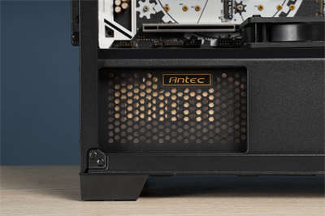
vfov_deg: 12.2
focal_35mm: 112
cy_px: 108
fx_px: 1015
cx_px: 162
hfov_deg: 18.2
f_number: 11
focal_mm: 75
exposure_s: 1/160
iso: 200
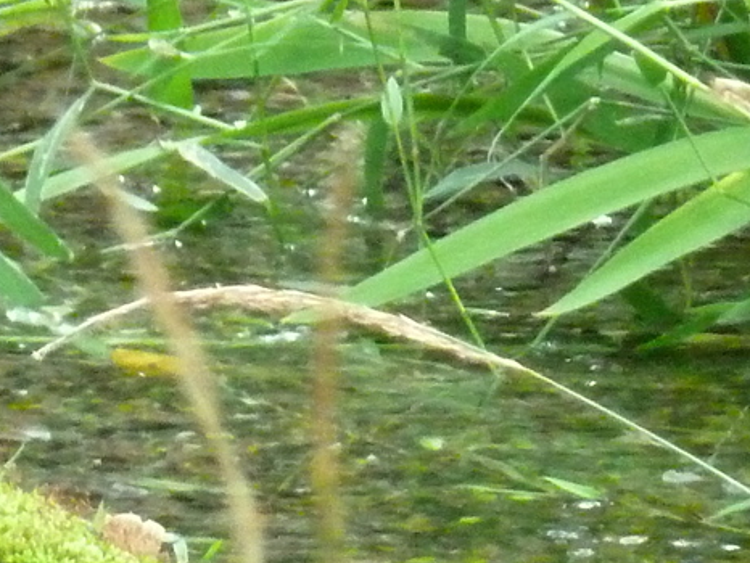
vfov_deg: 1.1
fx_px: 29676
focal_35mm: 1369
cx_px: -177
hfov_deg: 1.4
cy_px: 298
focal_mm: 49.2
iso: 800
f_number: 4.9
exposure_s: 1/125
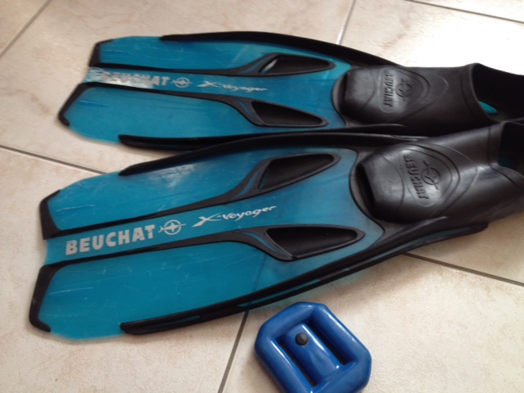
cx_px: 262
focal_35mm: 35
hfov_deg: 52.6
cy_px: 196
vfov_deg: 40.7
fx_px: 530
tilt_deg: -56.9
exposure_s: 1/20
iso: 80
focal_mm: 4.28
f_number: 2.4
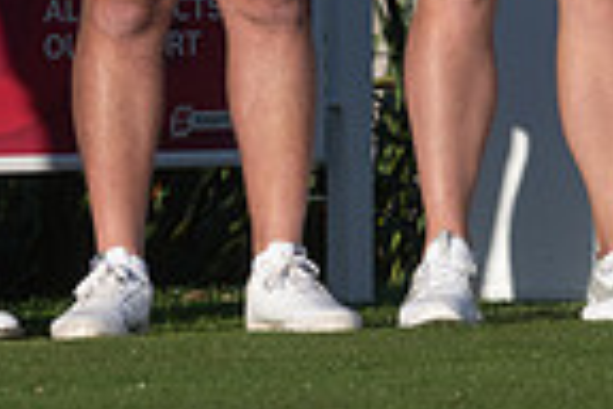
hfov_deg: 1.7
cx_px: 187
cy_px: -403
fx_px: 20585
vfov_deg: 1.1
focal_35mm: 1209
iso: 160
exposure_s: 1/800
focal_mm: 300
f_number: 5.6
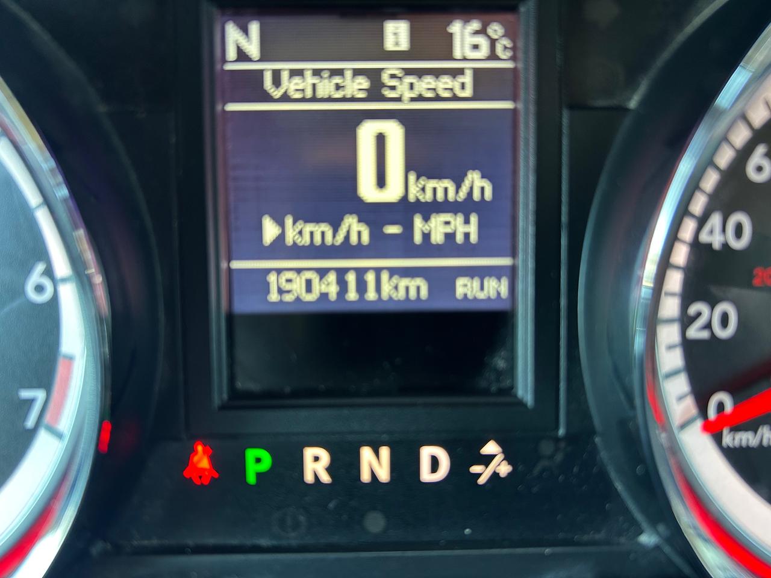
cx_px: 386
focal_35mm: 26
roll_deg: +1.7
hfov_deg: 67.3
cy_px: 289
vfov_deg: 53.1
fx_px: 579
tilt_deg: -28.4
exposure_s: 1/42
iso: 100
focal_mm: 5.7
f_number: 1.5
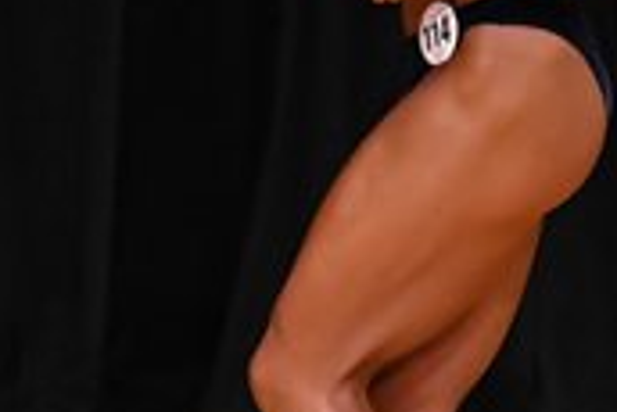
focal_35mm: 1147
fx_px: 19674
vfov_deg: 1.2
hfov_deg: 1.8
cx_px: 368
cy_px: 72
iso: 3200
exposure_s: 1/400
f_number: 5.6
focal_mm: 170
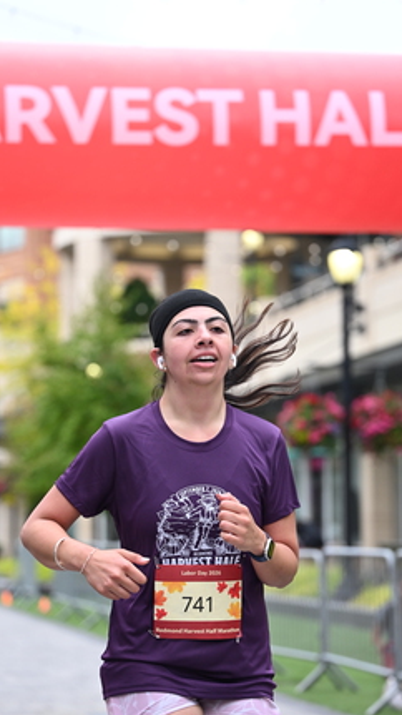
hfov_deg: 11.0
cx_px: 208
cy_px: 409
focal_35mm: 110
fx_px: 2084
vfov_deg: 19.4
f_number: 2.8
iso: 640
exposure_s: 1/1600
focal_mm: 82
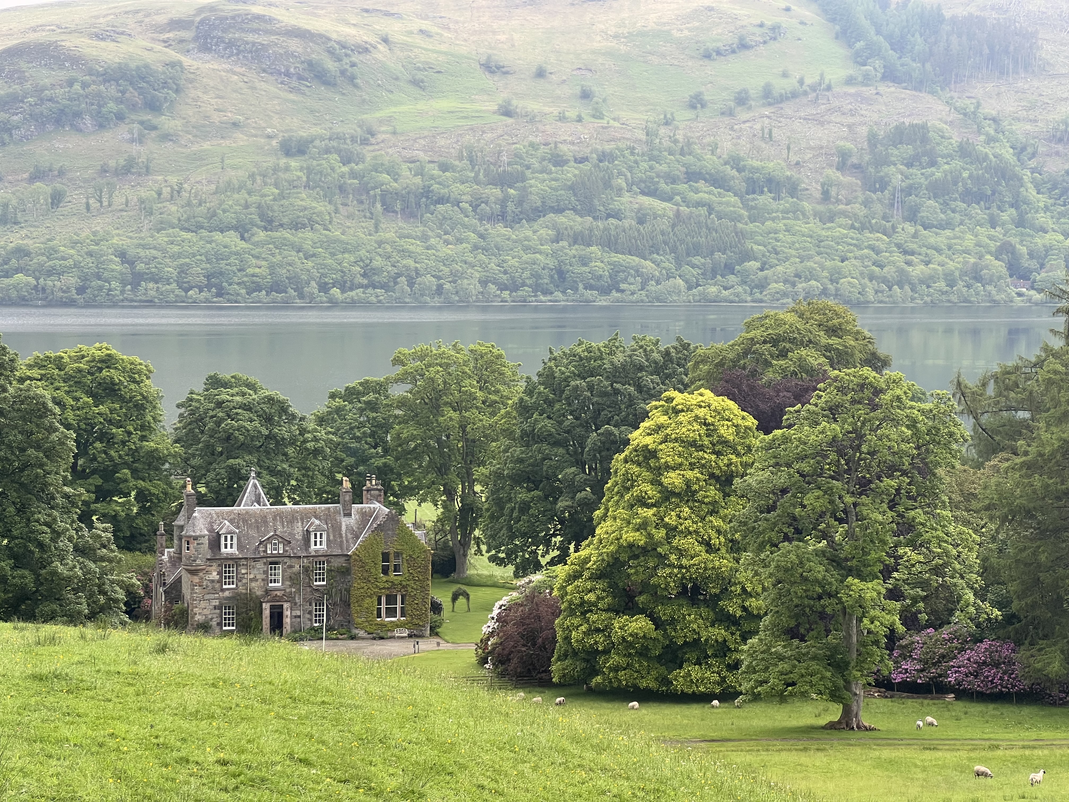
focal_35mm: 77
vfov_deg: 19.1
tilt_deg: -2.9
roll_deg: -0.8
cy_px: 401
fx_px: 2378
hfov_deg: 25.3
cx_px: 534
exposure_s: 1/99
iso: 50
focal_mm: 9
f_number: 2.8
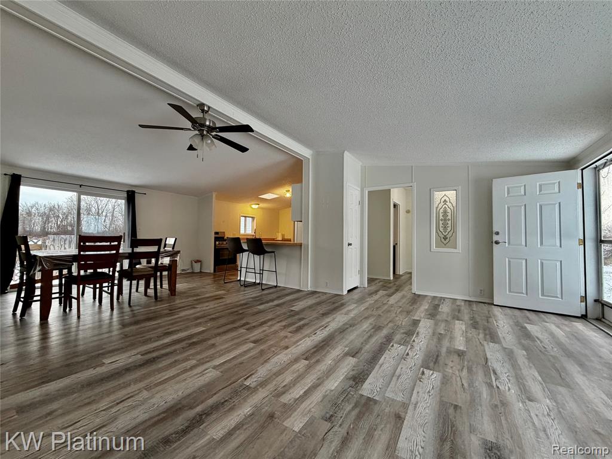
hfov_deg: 102.1
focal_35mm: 14
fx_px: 248
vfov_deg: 85.7
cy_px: 230
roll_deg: -1.2
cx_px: 306
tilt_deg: +2.7
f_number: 2.2
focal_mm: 2.22
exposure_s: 1/120
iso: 250
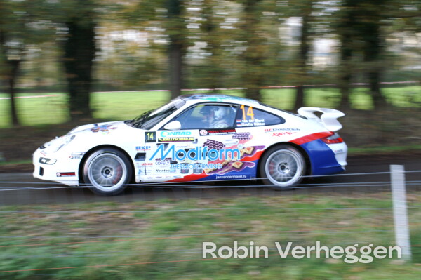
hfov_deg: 37.9
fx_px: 613
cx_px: 210
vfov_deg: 25.7
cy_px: 140
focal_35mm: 52
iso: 400
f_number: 5.6
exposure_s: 1/80
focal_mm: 35
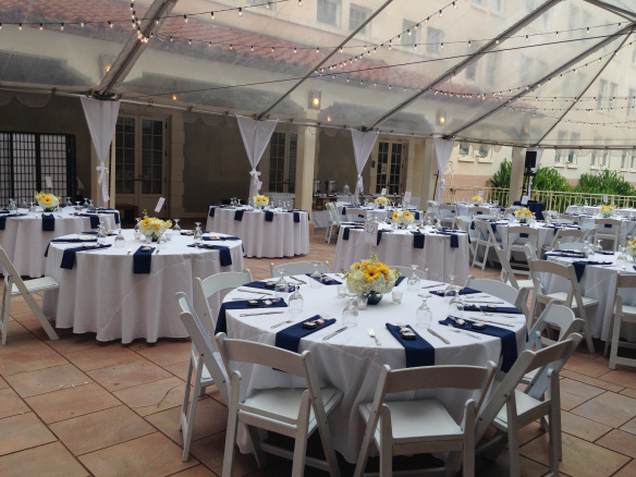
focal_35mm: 33
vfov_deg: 42.9
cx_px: 318
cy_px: 238
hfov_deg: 55.4
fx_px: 606
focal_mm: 4.12
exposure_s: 1/350
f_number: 2.4
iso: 50
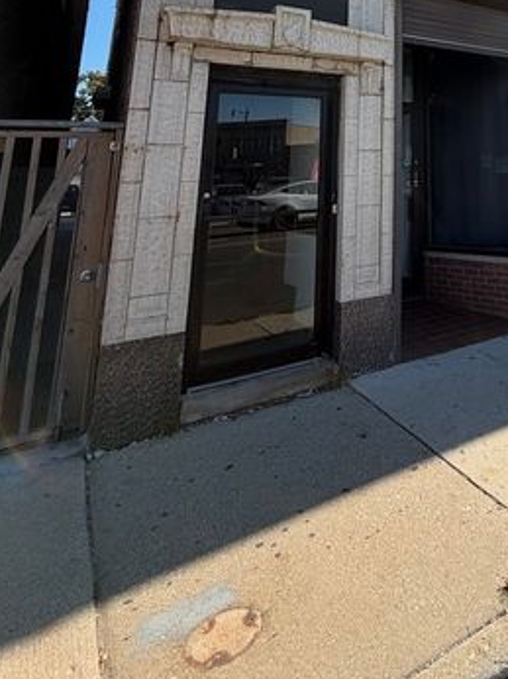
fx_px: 529
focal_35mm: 27
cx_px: 483
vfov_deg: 55.9
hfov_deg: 45.1
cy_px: 60
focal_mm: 2.22
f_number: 2.2
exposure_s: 1/770
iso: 32
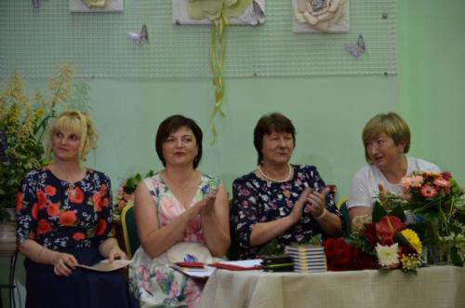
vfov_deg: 9.1
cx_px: 232
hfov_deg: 13.7
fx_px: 1933
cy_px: 154
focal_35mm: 150
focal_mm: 100
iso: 560
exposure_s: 1/60
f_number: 4.8
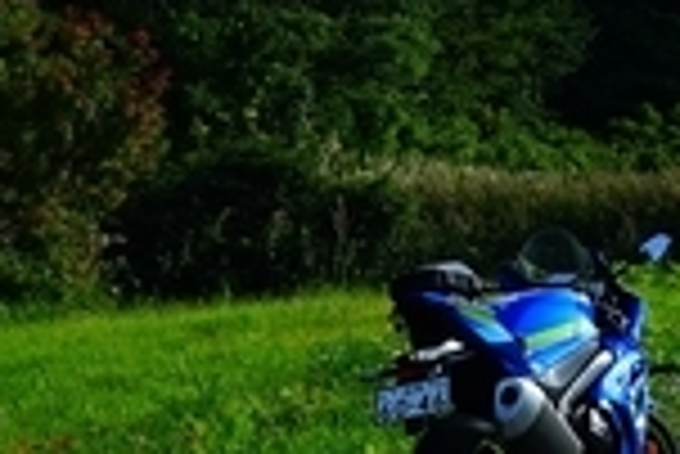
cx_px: 1666
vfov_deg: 7.1
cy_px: -171
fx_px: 3611
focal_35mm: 191
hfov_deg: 9.5
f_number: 11
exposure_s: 1/200
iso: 100
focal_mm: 36
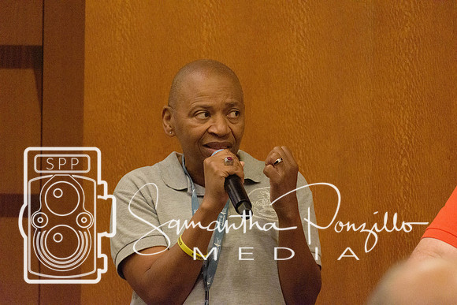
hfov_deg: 6.5
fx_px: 3999
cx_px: 228
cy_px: 152
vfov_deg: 4.4
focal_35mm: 315
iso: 12800
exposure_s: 1/250
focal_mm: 210
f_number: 5.3
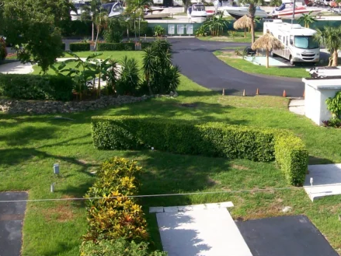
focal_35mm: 63
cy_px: 77
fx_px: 620
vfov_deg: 23.1
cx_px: 228
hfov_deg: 30.5
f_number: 4.8
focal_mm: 6
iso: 80
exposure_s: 1/423
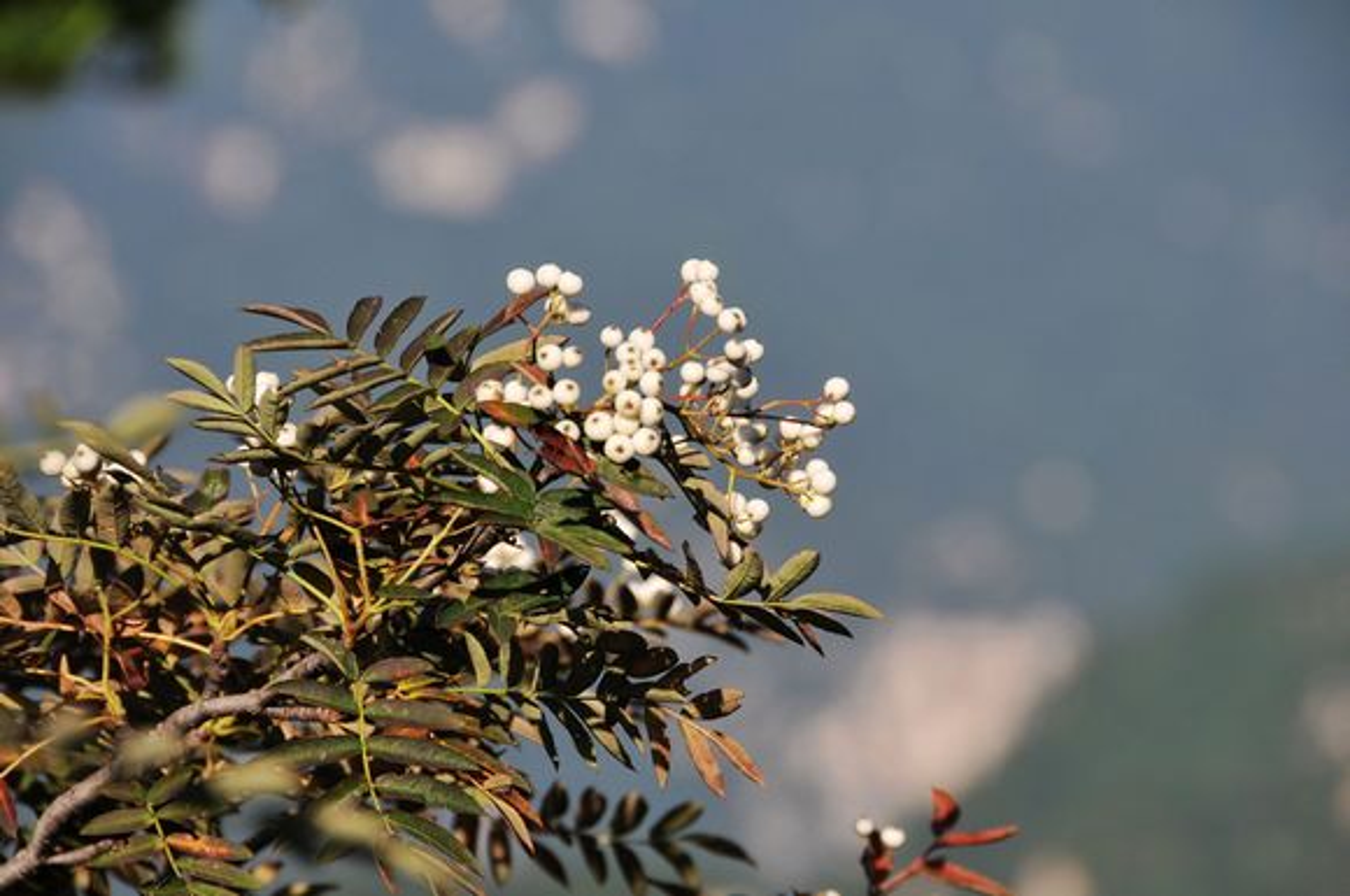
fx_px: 11234
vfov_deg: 4.6
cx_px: 675
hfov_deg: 6.9
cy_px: 448
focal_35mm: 300
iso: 200
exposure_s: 1/640
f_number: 8
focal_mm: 200
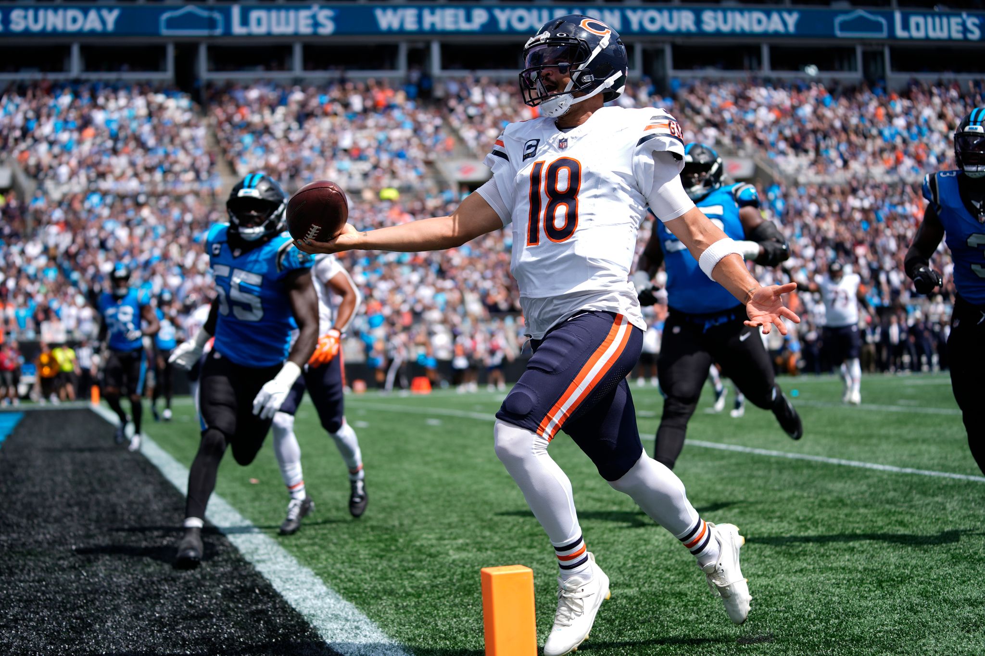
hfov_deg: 28.8
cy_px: 328
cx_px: 492
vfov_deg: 19.5
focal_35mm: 70
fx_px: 1915
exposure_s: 1/2500
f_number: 2.8
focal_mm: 70
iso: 125
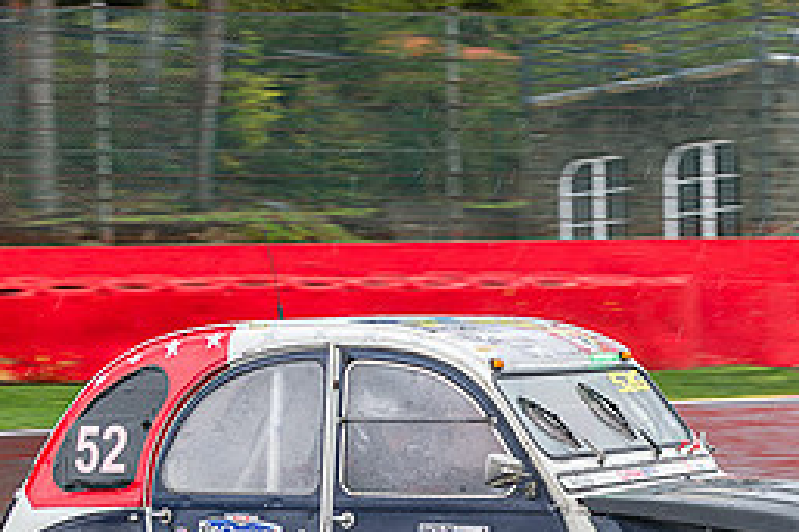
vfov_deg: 10.6
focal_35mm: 127
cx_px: 657
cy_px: 608
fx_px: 2817
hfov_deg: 16.0
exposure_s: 1/250
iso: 450
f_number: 5
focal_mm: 36
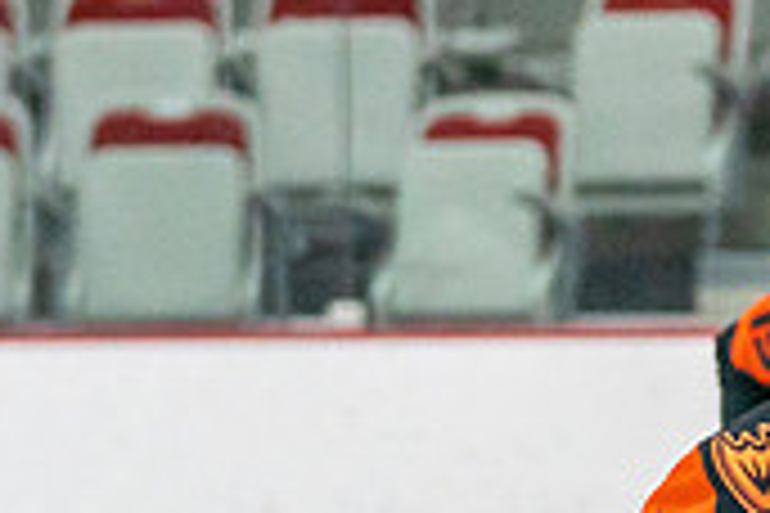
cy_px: 904
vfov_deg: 2.2
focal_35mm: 638
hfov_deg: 3.2
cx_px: 988
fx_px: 13645
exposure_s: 1/1250
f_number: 2.8
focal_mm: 128
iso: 3200
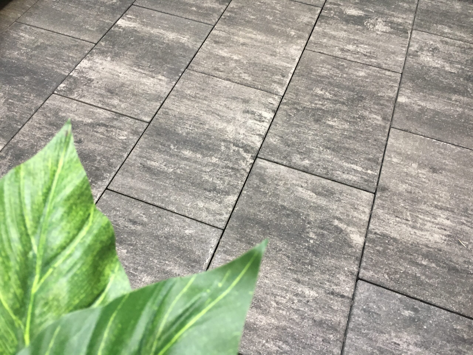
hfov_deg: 61.7
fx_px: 396
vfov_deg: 48.2
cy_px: 178
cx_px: 236
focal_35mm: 29
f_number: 2.2
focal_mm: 4.15
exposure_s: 1/33
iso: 160
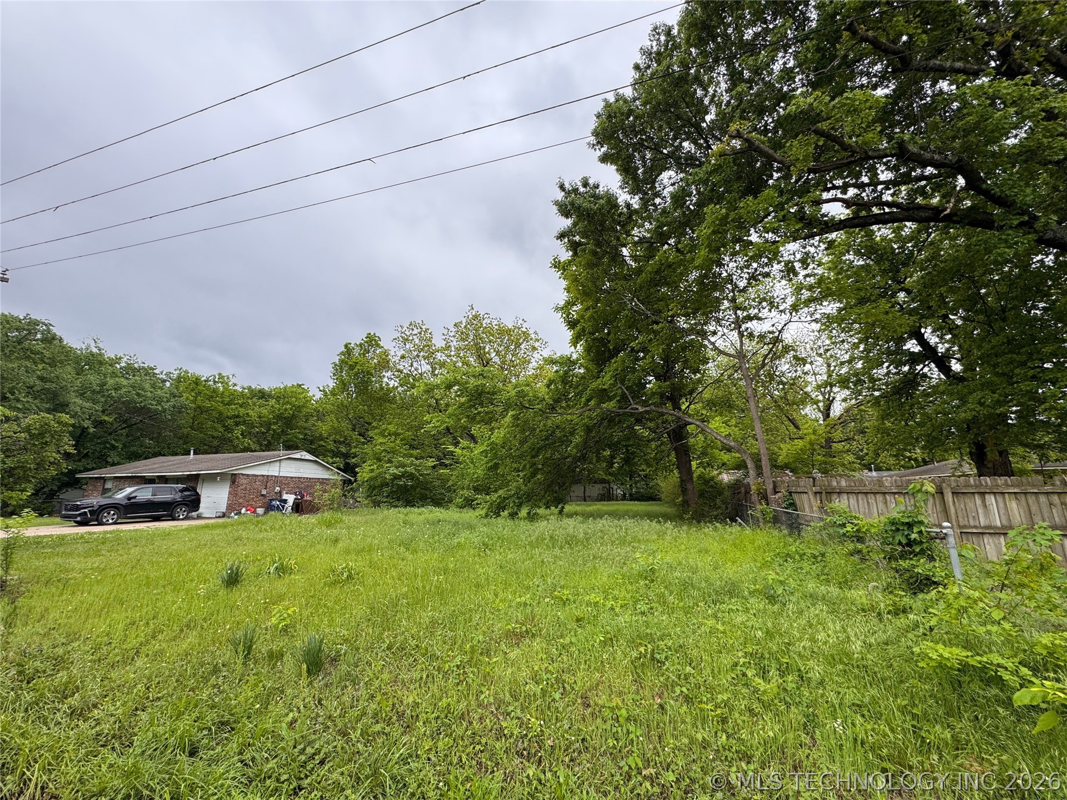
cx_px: 534
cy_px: 400
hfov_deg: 102.1
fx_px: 432
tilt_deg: +12.9
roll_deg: -0.4
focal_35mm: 14
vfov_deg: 85.7
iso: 40
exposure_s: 1/515
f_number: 2.2
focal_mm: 2.22
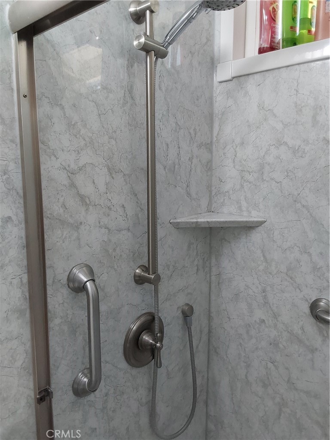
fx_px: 356
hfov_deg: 49.7
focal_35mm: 28
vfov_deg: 63.4
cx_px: 165
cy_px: 220
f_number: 1.9
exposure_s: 1/60
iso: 125
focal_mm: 2.91
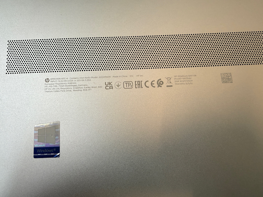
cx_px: 132
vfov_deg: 56.8
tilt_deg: -79.6
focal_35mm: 24
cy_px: 98
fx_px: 182
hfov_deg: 71.6
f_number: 2.2
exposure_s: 1/100
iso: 64
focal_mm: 2.22
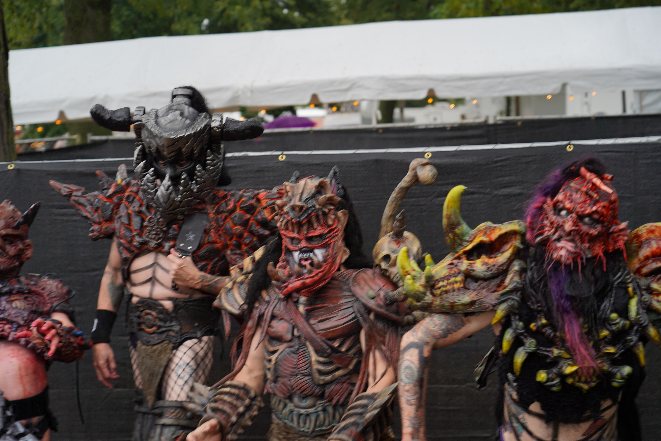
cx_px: 330
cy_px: 220
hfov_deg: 27.0
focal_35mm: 75
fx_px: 1377
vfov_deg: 18.2
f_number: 4
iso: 100
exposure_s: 1/80
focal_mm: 75
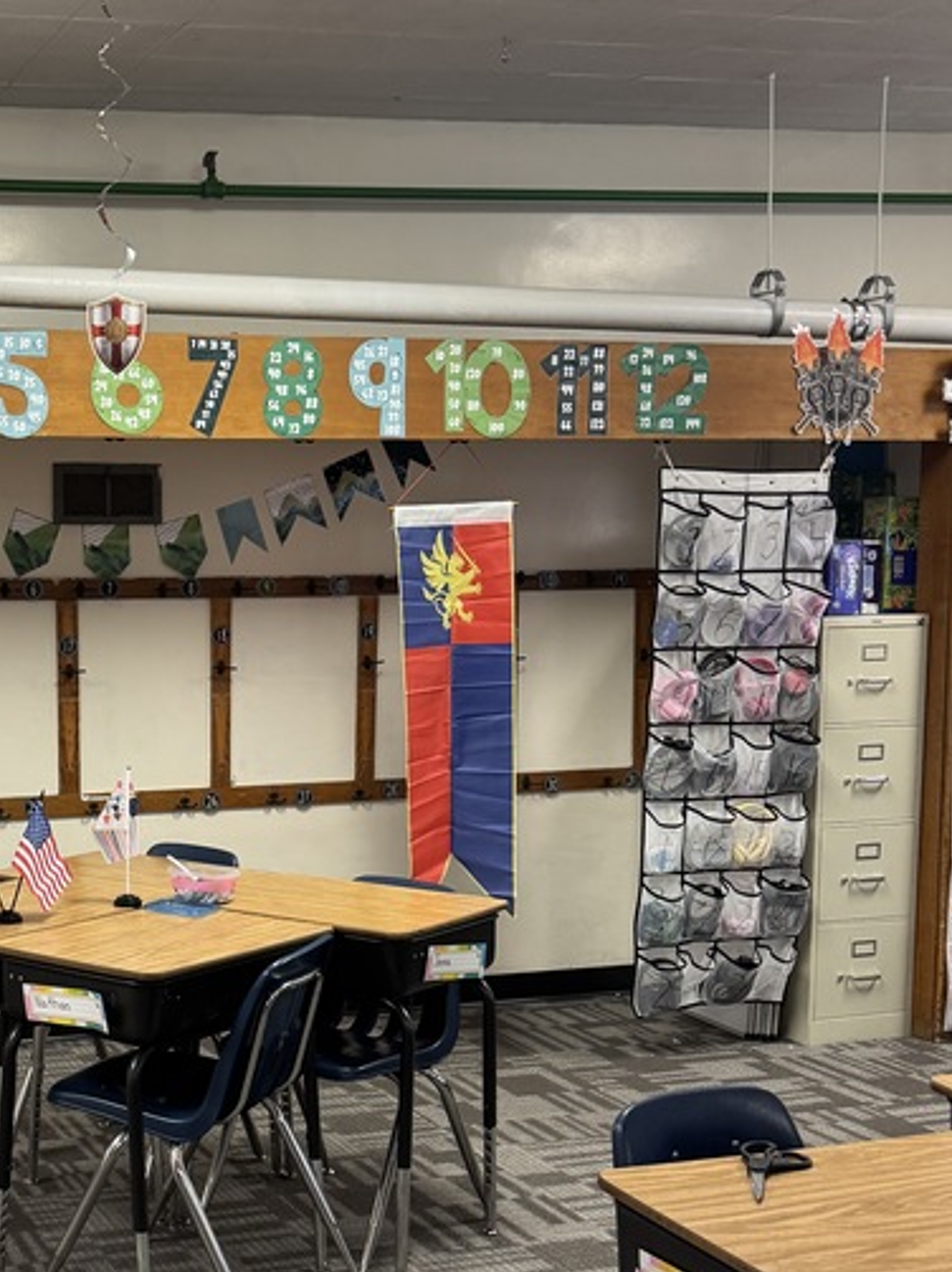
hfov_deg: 28.5
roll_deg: +0.8
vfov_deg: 38.8
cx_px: 101
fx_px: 1798
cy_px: 750
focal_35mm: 49
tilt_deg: -5.4
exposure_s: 1/60
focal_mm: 6.76
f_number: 1.78
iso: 160
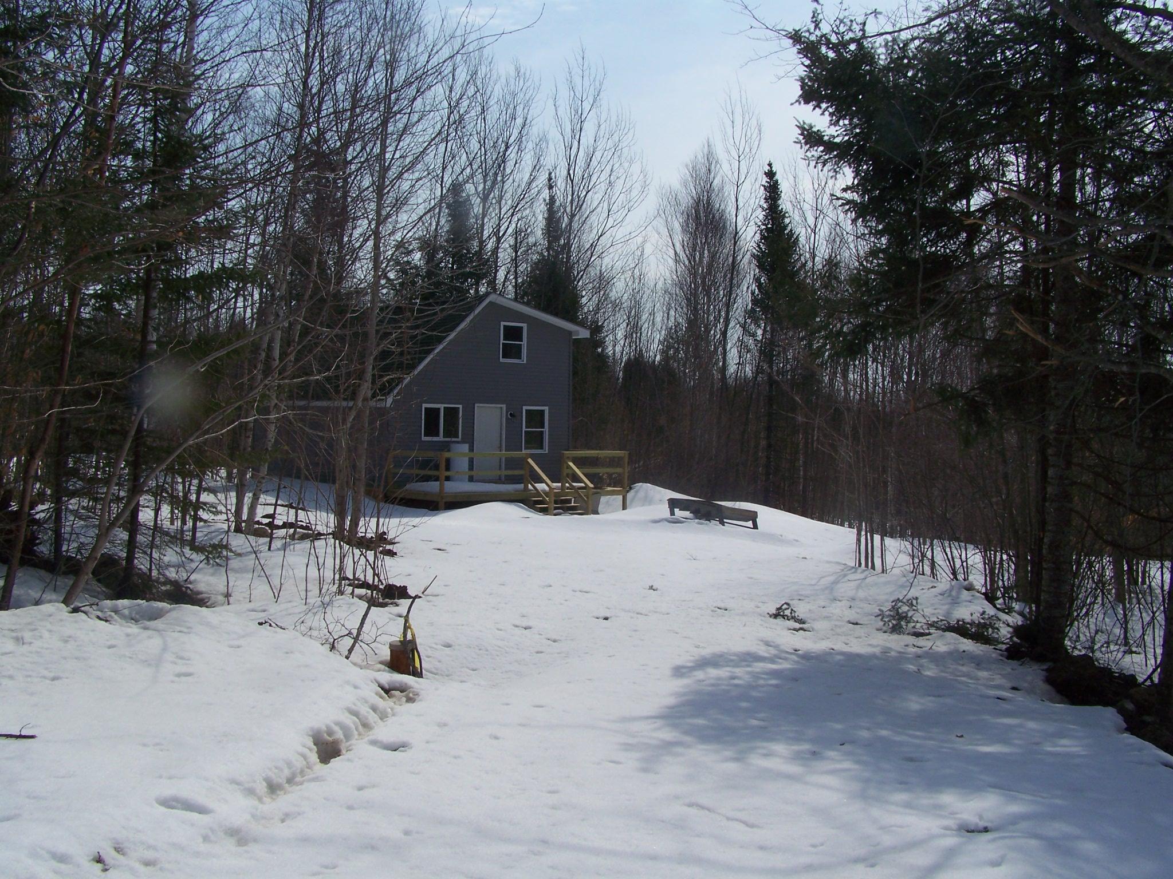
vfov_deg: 37.7
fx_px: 1288
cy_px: 440
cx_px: 586
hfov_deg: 49.0
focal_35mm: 38
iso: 64
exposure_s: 1/800
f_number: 5.6
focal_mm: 6.3
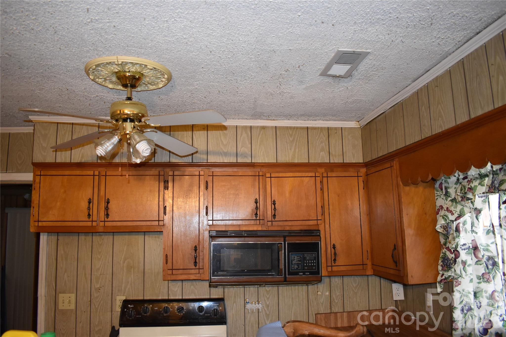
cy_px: 168
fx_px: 379
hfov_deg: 67.4
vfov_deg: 47.9
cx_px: 253
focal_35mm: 27
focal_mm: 18
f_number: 3.5
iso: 1250
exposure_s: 1/60
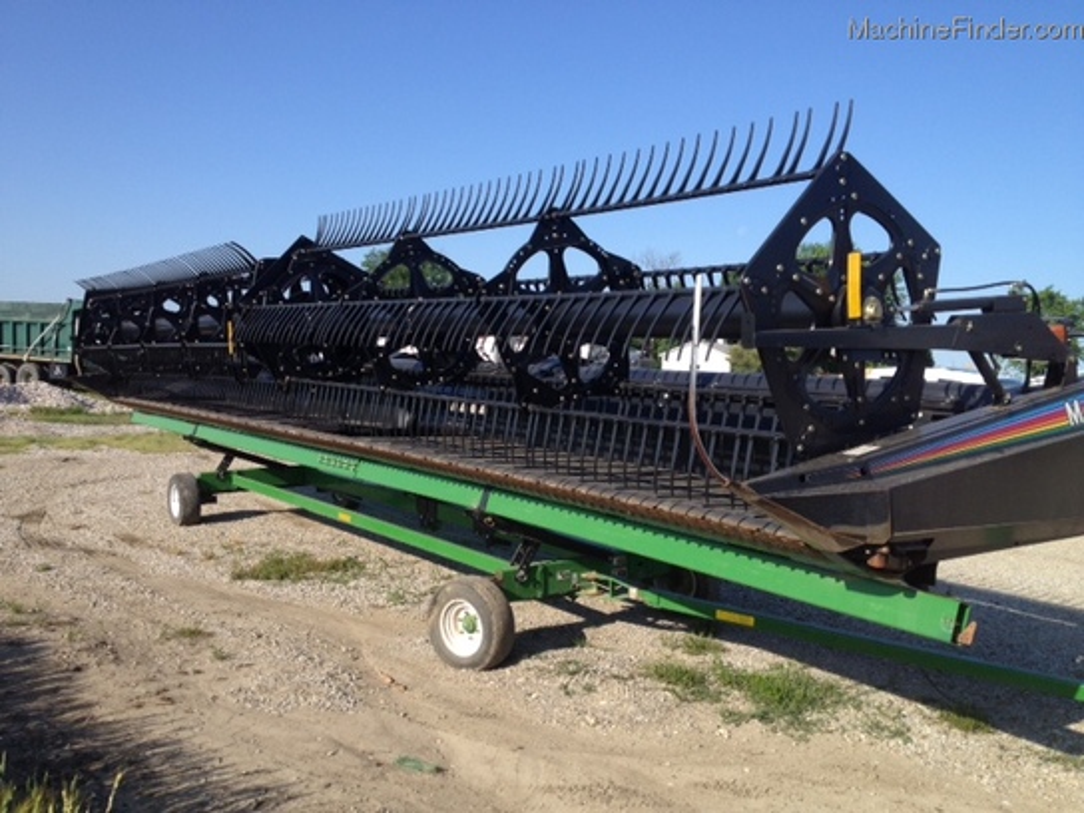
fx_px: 1096
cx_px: 542
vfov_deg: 40.7
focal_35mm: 35
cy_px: 406
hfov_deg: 52.6
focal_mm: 4.28
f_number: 2.4
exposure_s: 1/1326
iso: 64
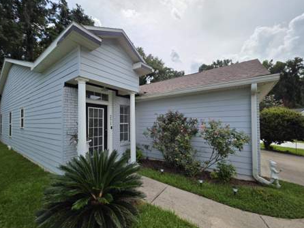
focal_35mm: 14
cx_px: 142
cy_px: 120
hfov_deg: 102.0
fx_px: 123
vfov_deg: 85.5
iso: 40
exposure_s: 1/1967
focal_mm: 2.2
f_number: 1.9
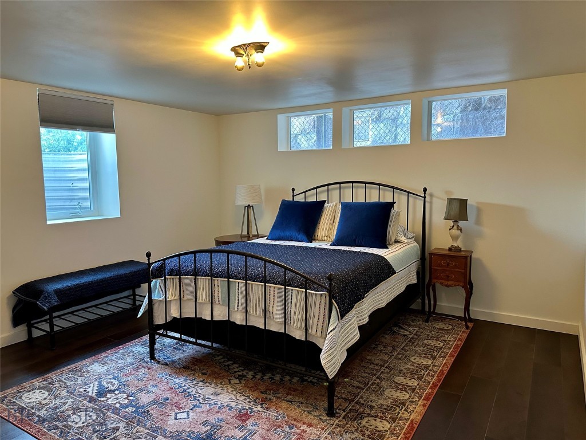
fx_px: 406
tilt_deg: -5.2
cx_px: 293
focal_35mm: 24
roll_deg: +0.1
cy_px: 220
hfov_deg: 71.6
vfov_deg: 56.8
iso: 400
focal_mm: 6.86
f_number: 1.78
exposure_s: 1/60
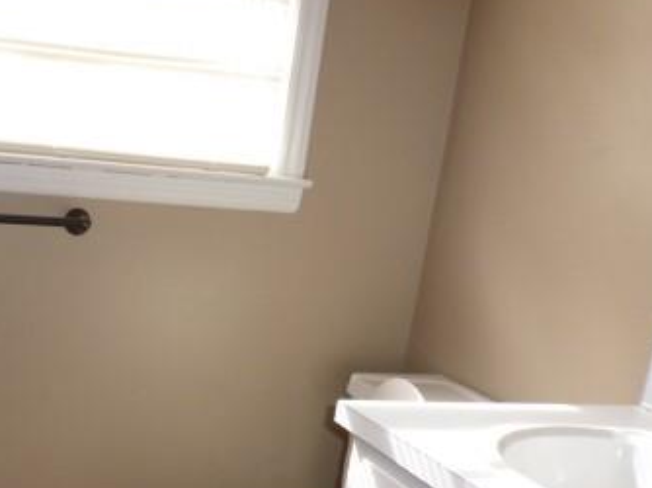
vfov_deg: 30.8
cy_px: 385
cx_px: 53
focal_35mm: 46
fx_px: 866
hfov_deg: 38.2
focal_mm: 4.3
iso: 160
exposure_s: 1/60
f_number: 3.3
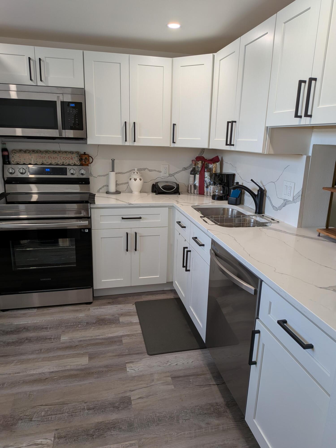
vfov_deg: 71.6
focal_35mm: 24
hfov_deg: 56.8
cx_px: 168
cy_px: 224
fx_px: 311
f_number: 1.7
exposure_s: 1/301
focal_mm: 4.53
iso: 28
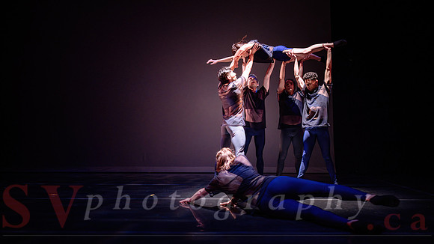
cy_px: 127
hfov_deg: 64.3
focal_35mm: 30
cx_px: 253
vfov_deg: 39.2
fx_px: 342
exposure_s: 1/160
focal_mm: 24
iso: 1000
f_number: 1.4
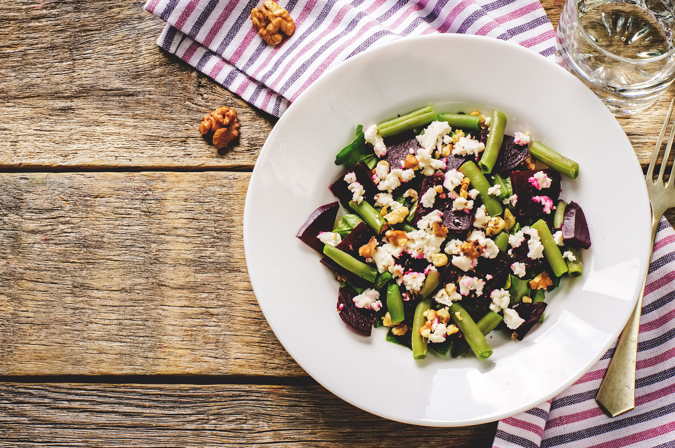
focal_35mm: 89
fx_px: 1665
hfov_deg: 22.9
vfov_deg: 15.3
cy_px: 199
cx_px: 316
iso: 100
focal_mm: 50
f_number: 10
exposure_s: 1/4
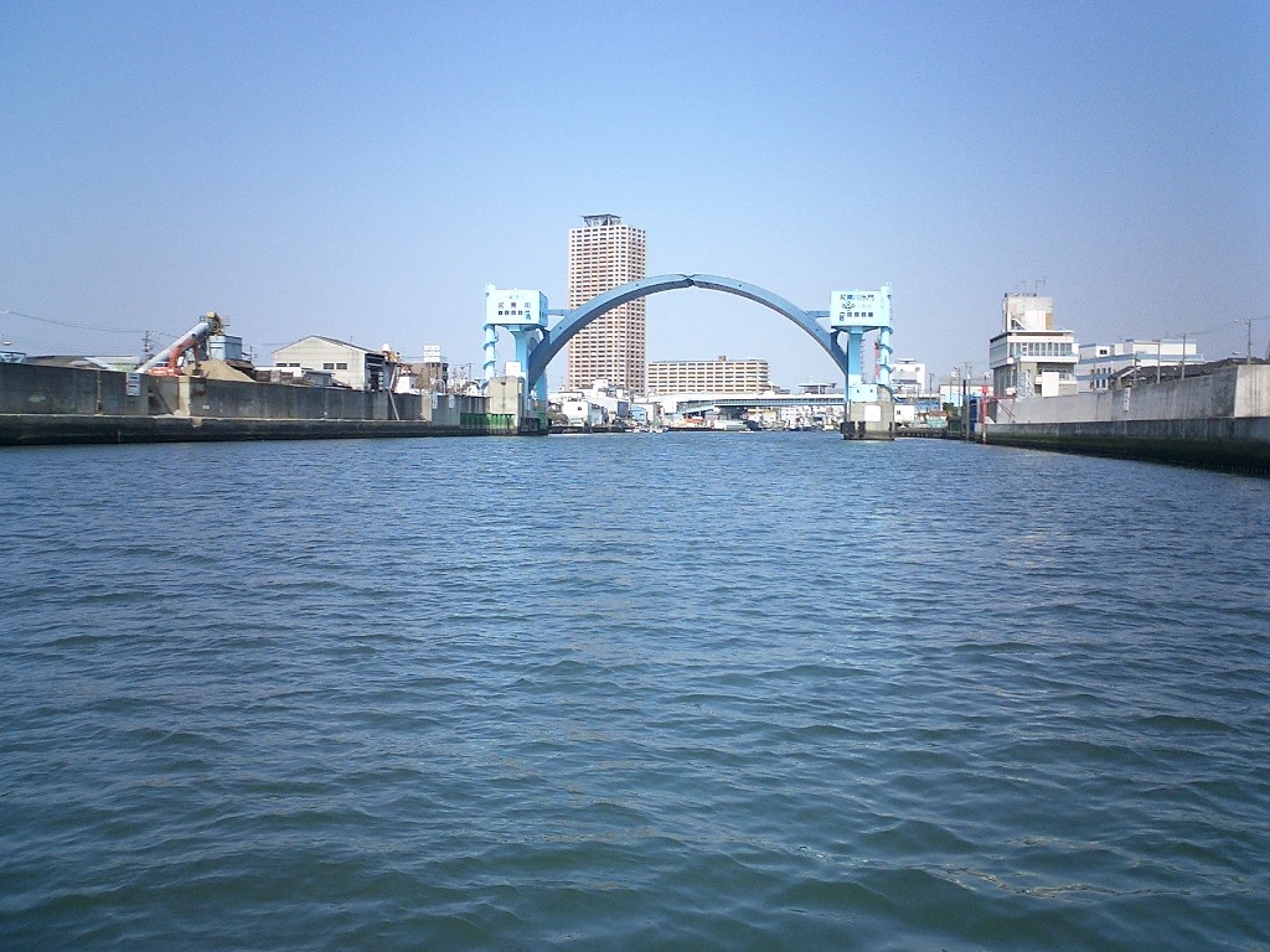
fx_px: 1357
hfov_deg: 50.1
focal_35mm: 37
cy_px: 476
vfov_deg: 38.7
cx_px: 635
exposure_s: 1/1000
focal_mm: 5.6
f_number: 3.5
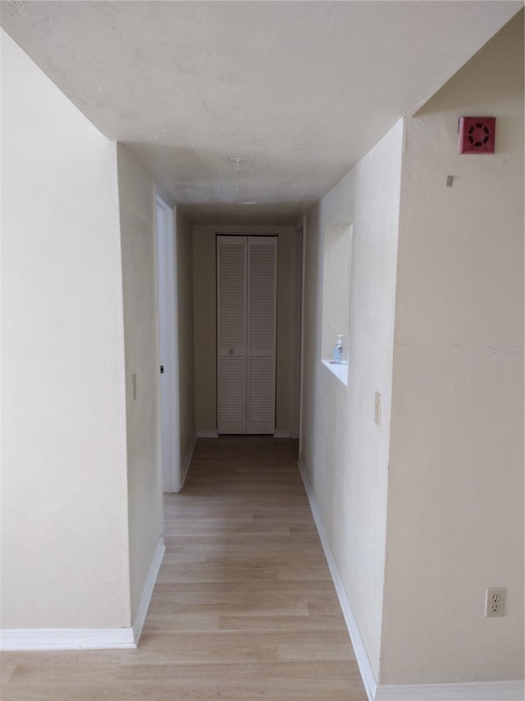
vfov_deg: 65.3
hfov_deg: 51.4
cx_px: 262
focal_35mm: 27
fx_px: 546
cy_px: 350
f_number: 1.7
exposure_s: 1/40
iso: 434
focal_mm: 4.71
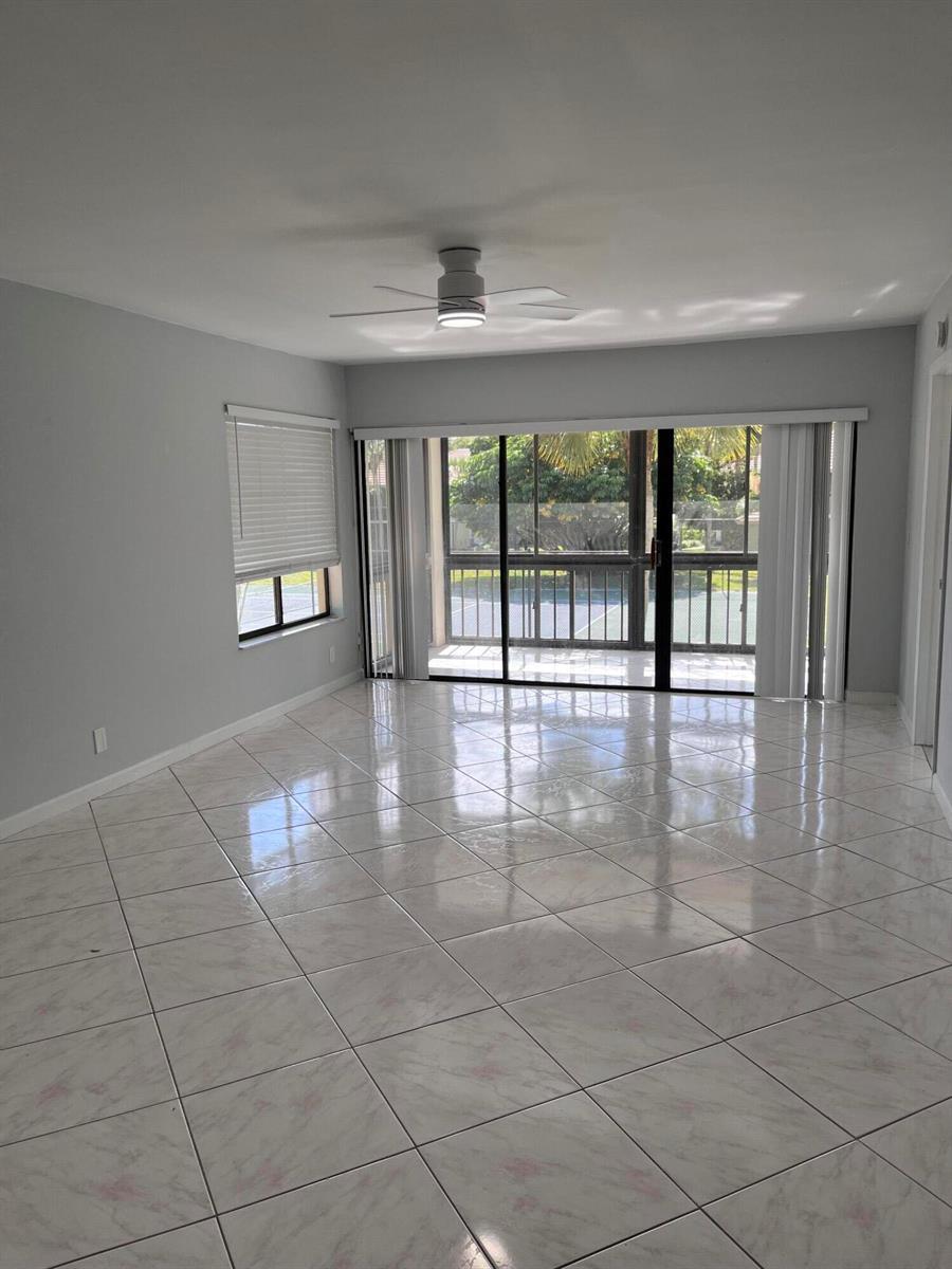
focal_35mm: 26
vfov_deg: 67.3
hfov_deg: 53.1
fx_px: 953
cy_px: 634
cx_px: 476
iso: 50
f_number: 1.6
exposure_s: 1/415
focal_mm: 5.1
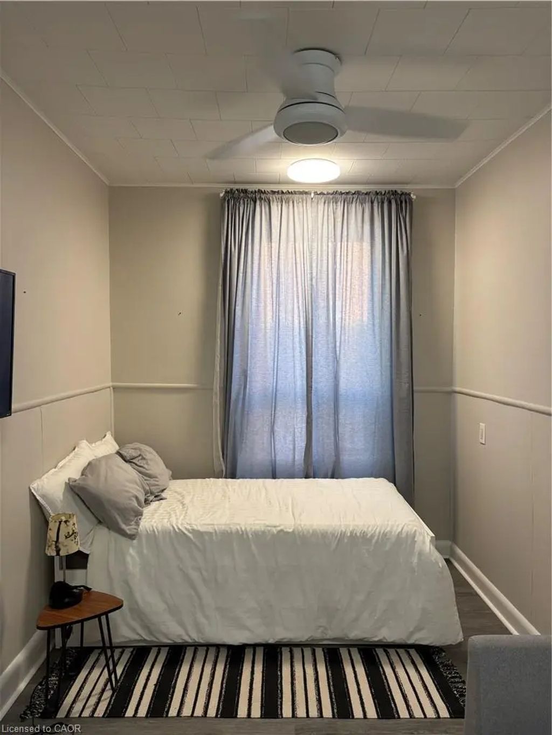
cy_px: 368
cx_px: 276
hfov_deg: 53.1
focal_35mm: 26
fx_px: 553
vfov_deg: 67.3
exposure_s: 1/60
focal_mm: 5.96
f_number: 1.6
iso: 80
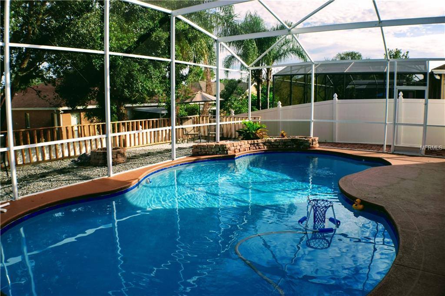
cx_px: 222
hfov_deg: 57.2
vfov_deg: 39.9
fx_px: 408
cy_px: 148
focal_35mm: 33
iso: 160
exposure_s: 1/200
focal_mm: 22
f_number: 10
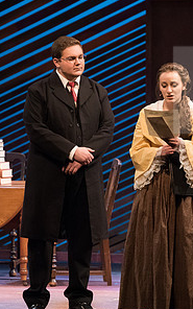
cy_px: 173
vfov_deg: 5.8
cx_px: 142
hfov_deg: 3.6
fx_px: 3030
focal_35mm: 360
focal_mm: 180
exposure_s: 1/320
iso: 4000
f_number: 3.2
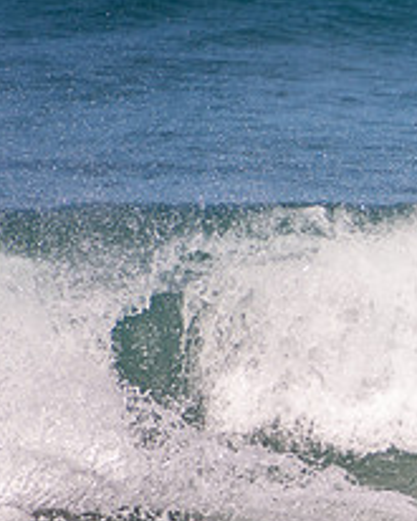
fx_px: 24418
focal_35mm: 1584
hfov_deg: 1.0
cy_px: 398
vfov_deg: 1.2
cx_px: 698
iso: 200
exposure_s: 1/1250
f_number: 5.6
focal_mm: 400
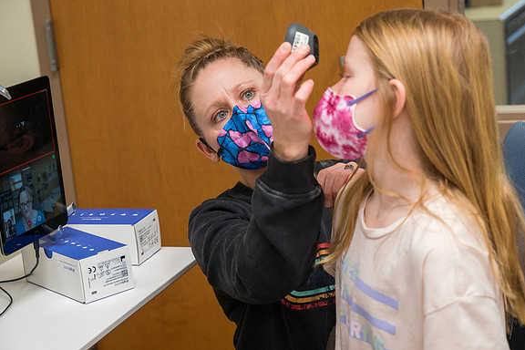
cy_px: 179
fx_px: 1167
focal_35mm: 80
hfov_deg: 25.3
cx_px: 299
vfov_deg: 17.1
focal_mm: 70
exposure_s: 1/200
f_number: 5
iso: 3200
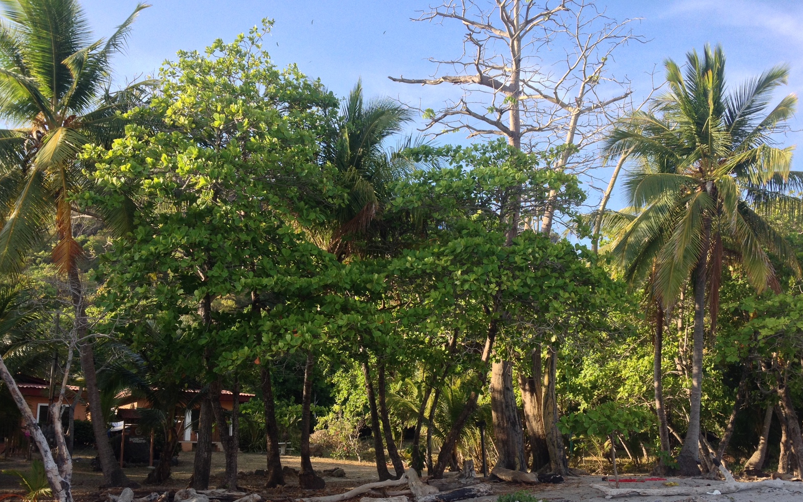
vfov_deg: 33.5
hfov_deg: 51.5
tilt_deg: +9.6
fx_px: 832
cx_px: 402
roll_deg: +1.6
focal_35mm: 38
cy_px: 306
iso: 50
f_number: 2.4
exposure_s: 1/389
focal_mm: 4.28
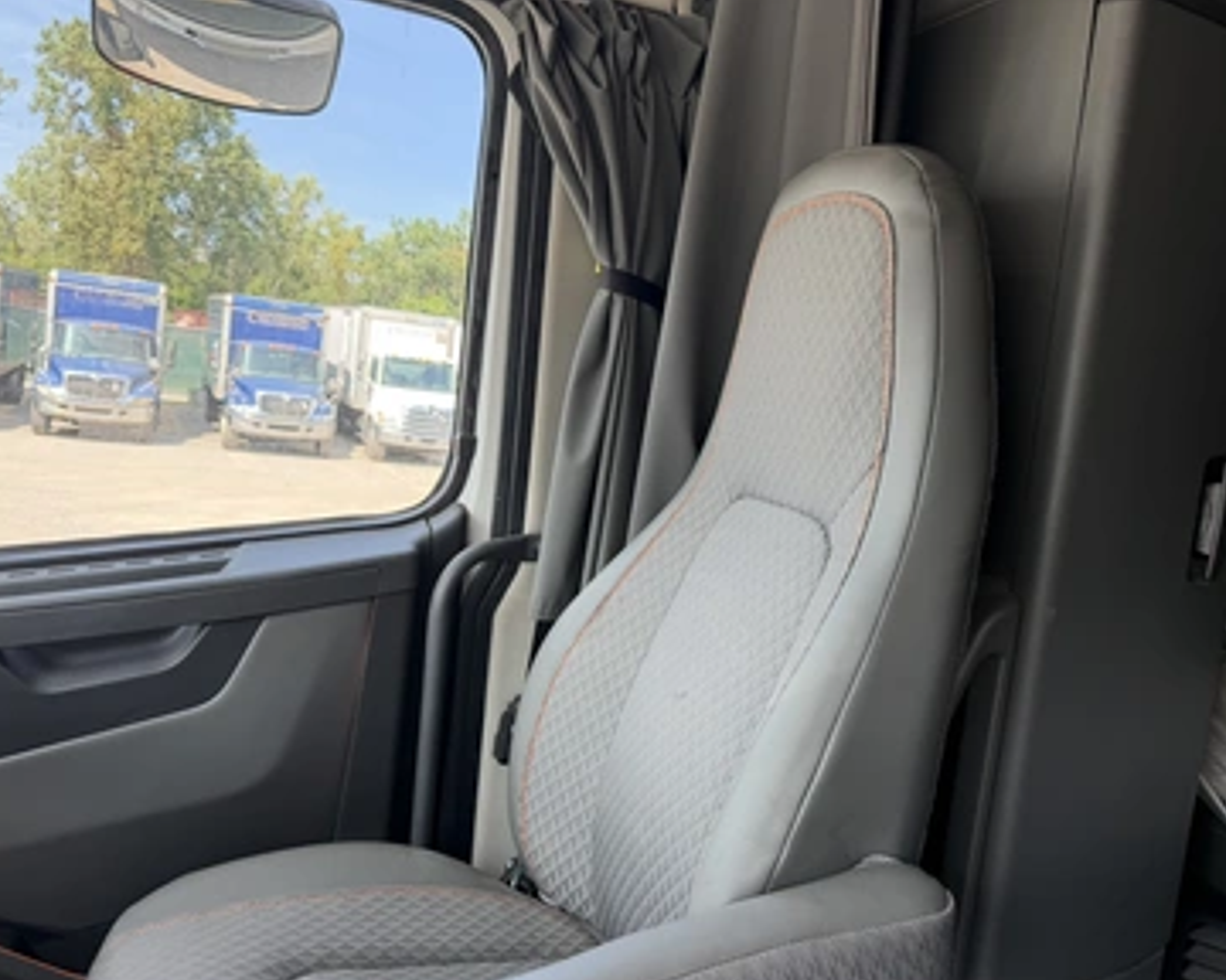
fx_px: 943
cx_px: 610
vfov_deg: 54.9
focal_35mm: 26
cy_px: 507
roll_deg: -5.1
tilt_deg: -5.3
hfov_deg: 66.0
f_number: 1.78
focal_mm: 6.76
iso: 64
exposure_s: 1/293
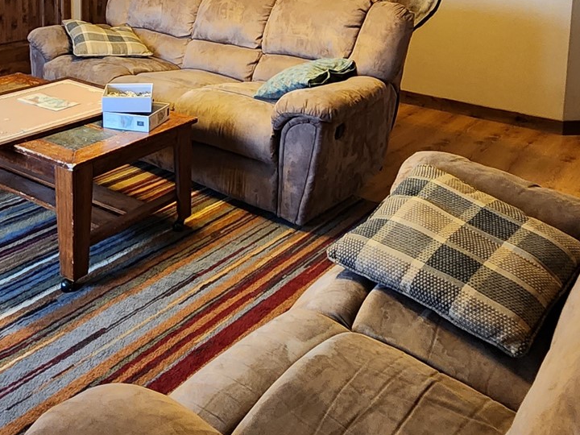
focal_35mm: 37
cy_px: -19
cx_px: 219
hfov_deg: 49.7
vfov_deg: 34.5
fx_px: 620
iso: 400
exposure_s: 1/30
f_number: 2.2
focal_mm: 2.2
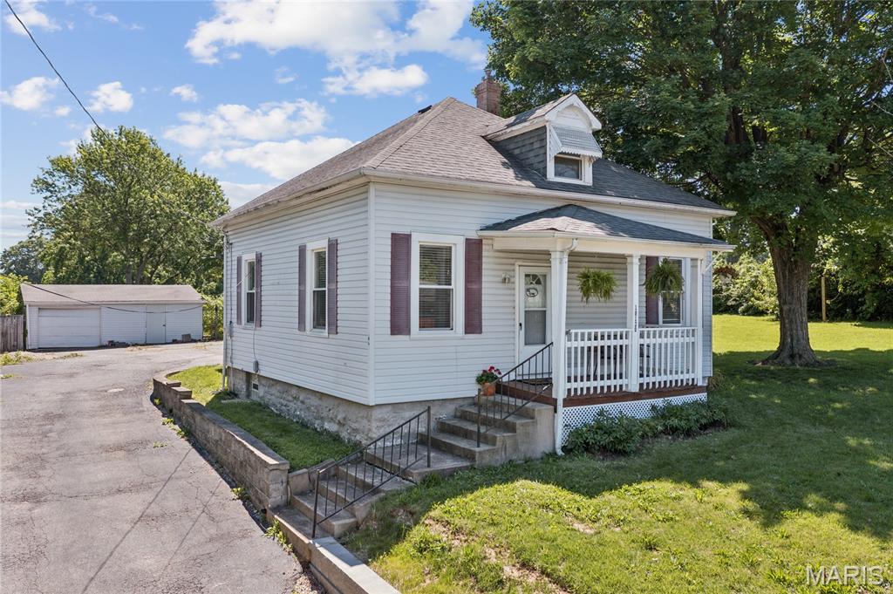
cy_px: 297
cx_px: 446
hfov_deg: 65.5
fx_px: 694
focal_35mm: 28
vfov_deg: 46.3
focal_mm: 10.3
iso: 100
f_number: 3.5
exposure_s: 1/80
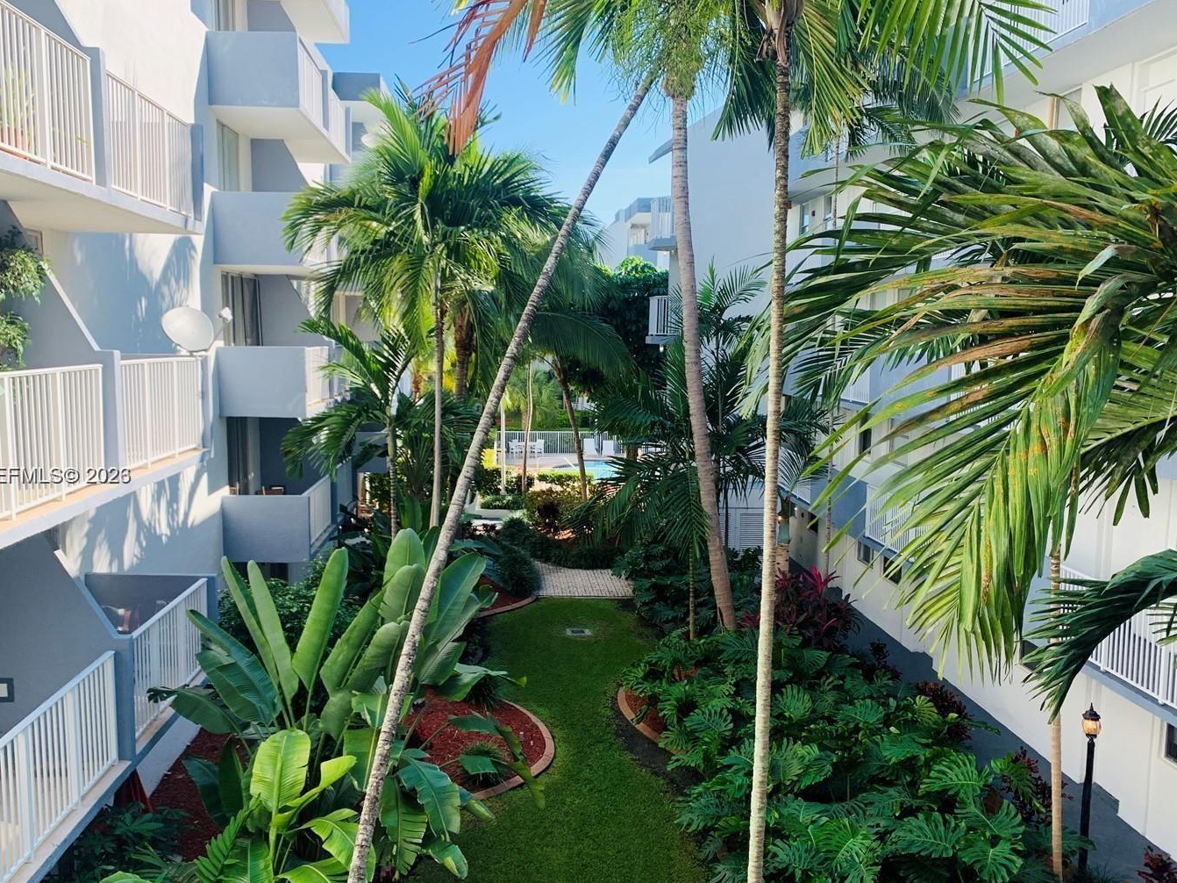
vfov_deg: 45.4
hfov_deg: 58.3
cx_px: 559
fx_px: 1054
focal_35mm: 31
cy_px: 477
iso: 25
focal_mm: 4.25
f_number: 1.8
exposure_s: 1/673
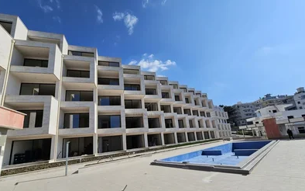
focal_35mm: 14
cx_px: 152
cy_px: 110
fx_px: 116
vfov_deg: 78.1
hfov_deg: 105.3
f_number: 2.2
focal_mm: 2.2
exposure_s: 1/5523
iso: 50
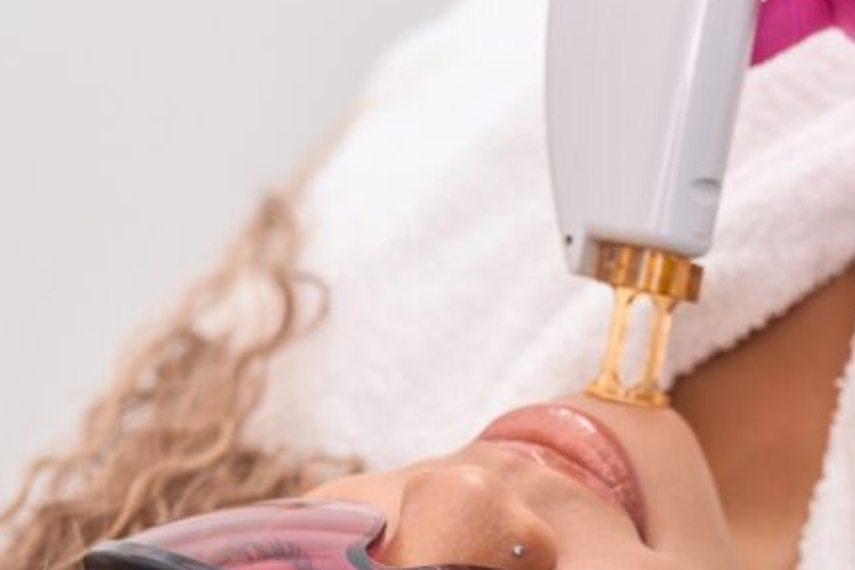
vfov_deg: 18.1
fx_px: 1757
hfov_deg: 26.6
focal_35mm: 74
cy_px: 522
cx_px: 737
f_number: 3.5
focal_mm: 31
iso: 100
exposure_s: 1/250
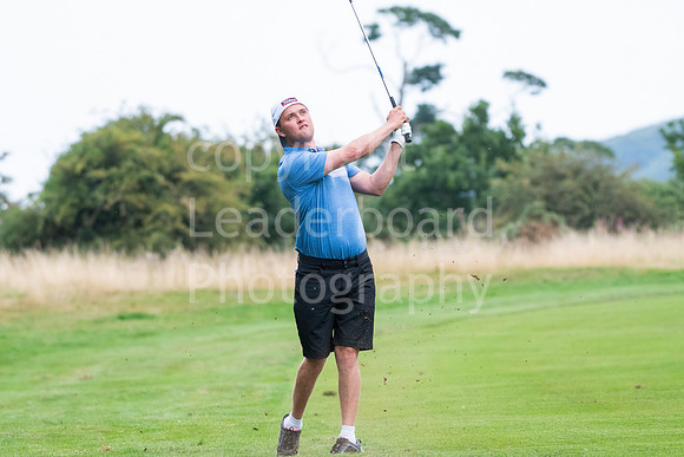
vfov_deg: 3.7
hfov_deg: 5.5
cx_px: 342
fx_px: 7126
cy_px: 228
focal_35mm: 375
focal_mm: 250
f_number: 5.6
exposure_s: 1/1250
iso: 2000
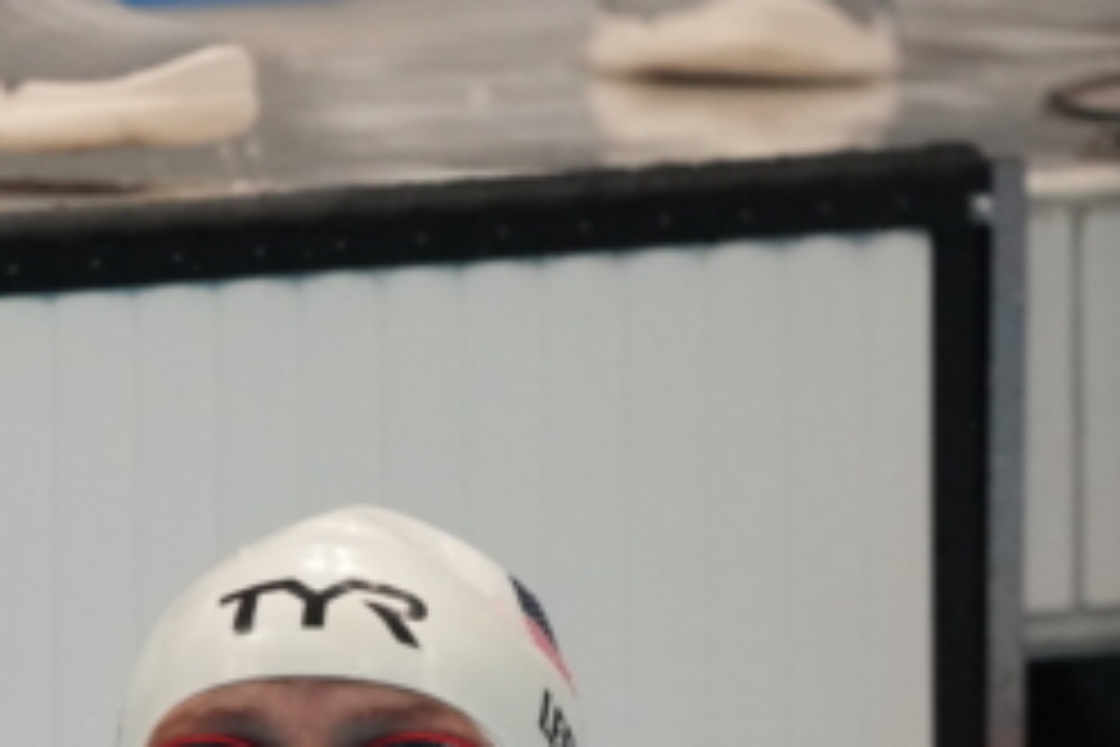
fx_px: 69061
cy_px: 742
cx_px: 52
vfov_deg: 0.6
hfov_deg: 0.9
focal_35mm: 2220
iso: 2500
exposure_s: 1/3200
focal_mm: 600
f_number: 4
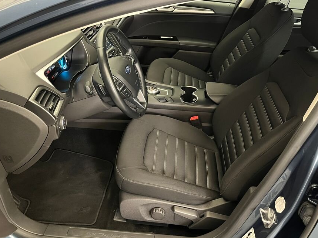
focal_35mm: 31
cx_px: 185
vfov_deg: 45.4
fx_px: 285
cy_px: 119
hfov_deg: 58.1
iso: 640
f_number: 1.6
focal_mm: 5.1
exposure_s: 1/40
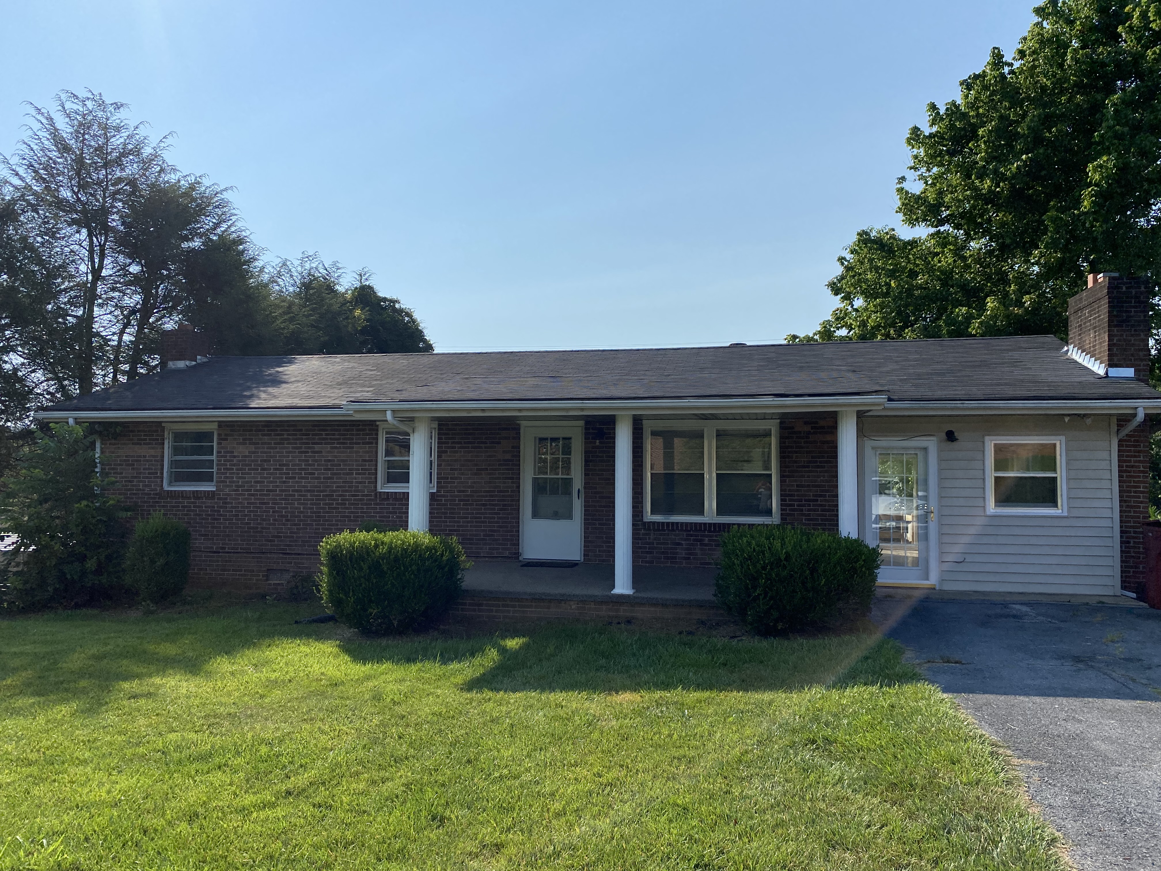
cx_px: 580
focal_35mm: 26
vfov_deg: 53.1
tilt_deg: +0.7
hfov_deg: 67.3
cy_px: 436
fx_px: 872
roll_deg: -1.1
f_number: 1.8
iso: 32
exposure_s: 1/5747
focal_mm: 4.25
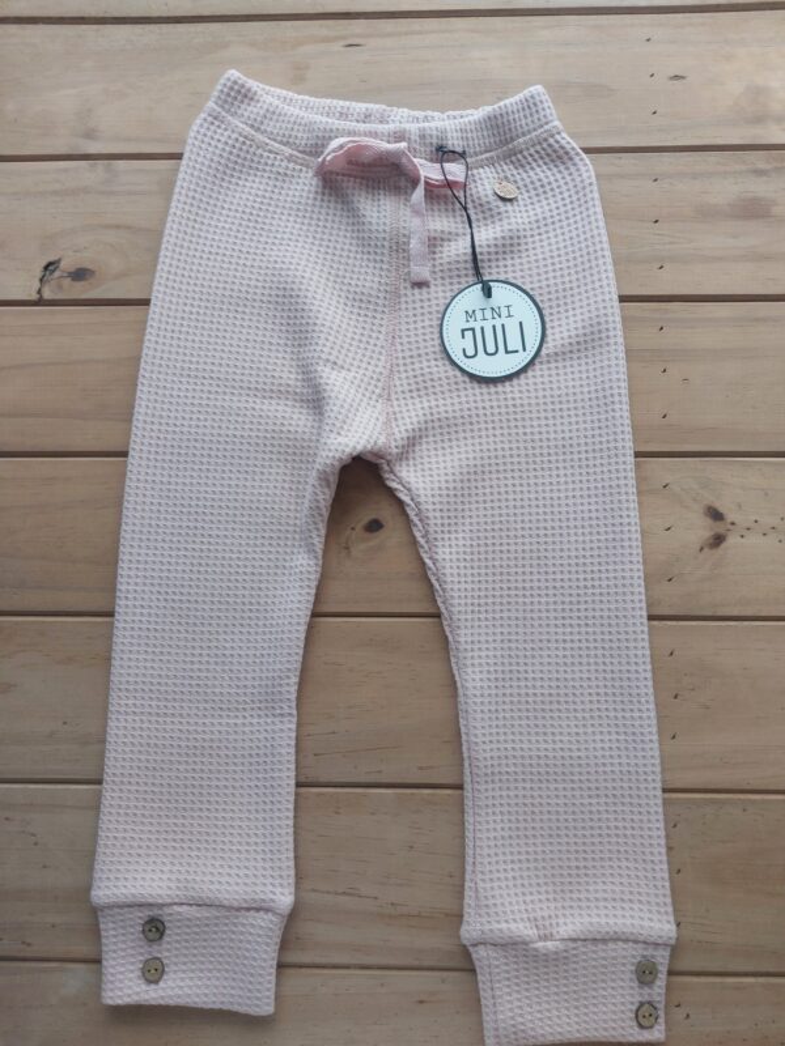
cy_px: 523
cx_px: 392
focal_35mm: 30
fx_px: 907
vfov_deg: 60.0
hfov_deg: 46.8
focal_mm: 4.6
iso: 80
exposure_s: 1/100
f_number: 1.8
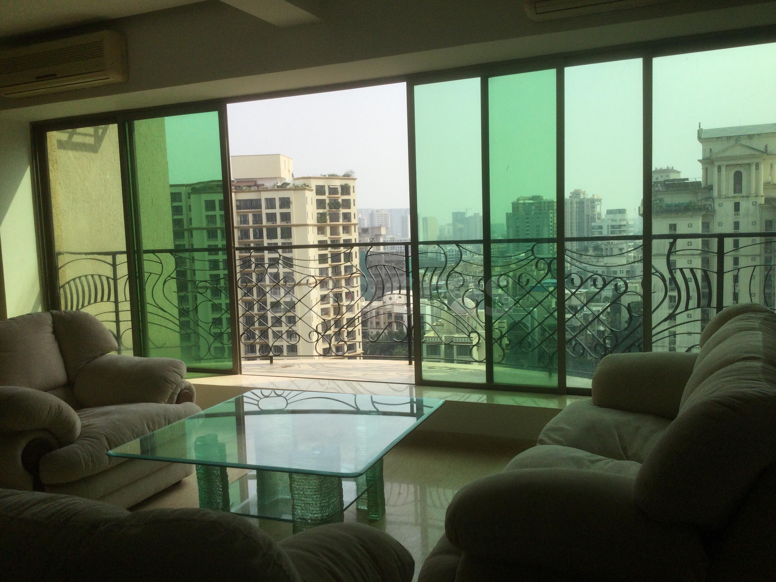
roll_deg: +1.8
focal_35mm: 31
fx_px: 695
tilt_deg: -6.3
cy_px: 291
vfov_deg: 45.4
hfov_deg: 58.4
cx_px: 388
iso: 25
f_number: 2.4
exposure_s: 1/1199
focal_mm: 3.3
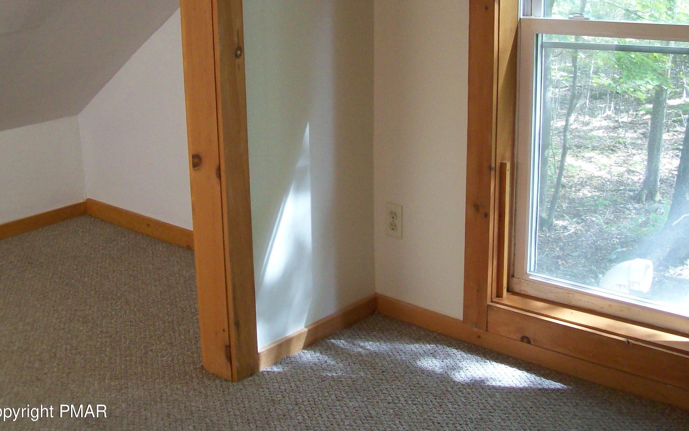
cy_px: 134
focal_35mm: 45
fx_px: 845
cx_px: 330
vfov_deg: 28.4
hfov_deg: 44.4
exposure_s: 1/10.7
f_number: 2.7
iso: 160
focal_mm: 6
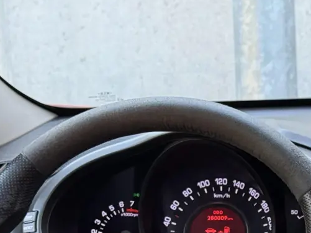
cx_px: 363
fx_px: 1240
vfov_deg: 10.6
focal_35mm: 138
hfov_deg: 13.9
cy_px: 284
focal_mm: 6.76
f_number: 1.78
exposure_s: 1/109
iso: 100
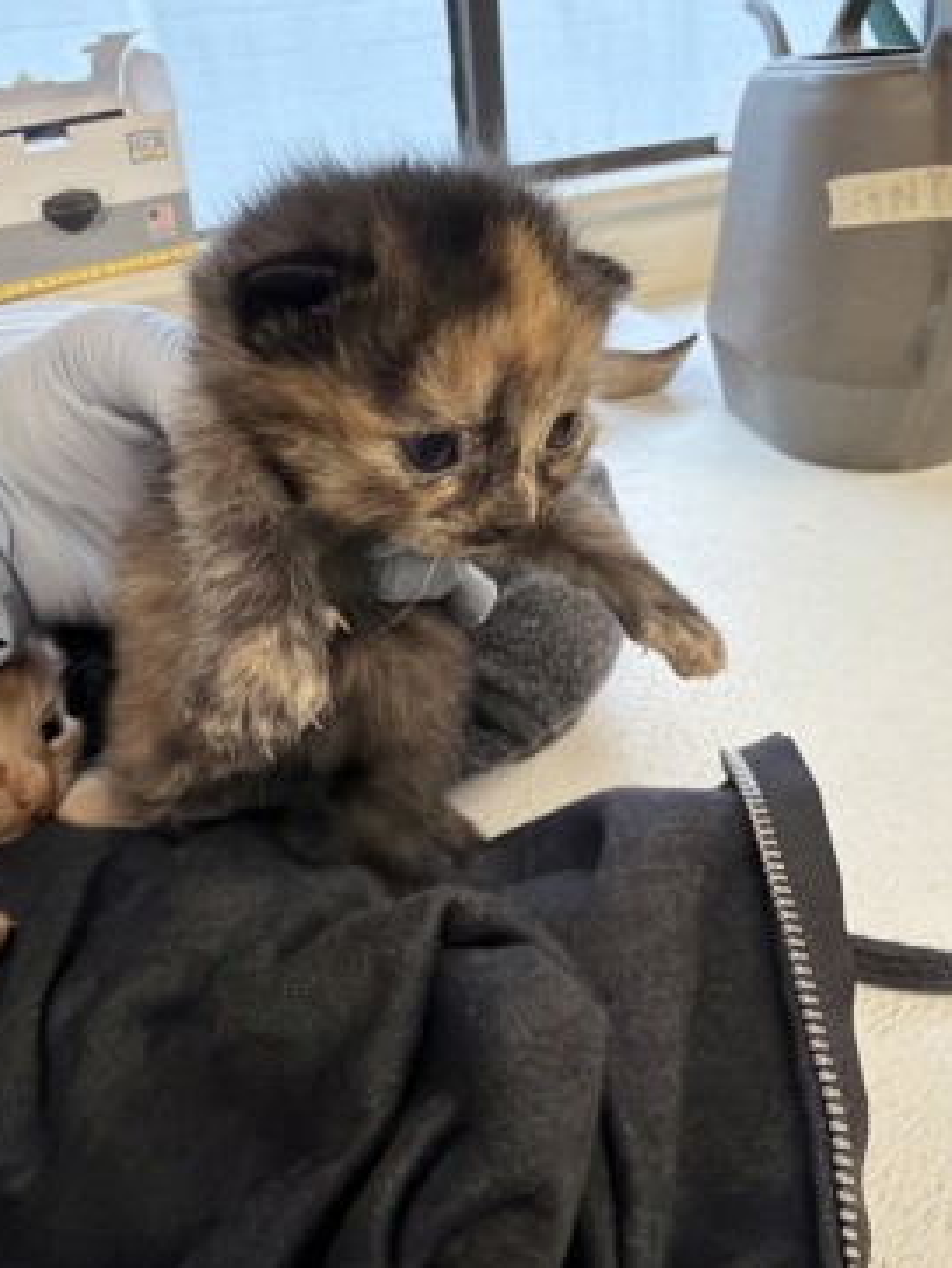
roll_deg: +4.6
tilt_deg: -23.8
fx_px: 1062
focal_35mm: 29
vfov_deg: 61.6
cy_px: 620
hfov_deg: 48.3
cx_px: 471
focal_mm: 2.22
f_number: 2.2
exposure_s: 1/120
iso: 250
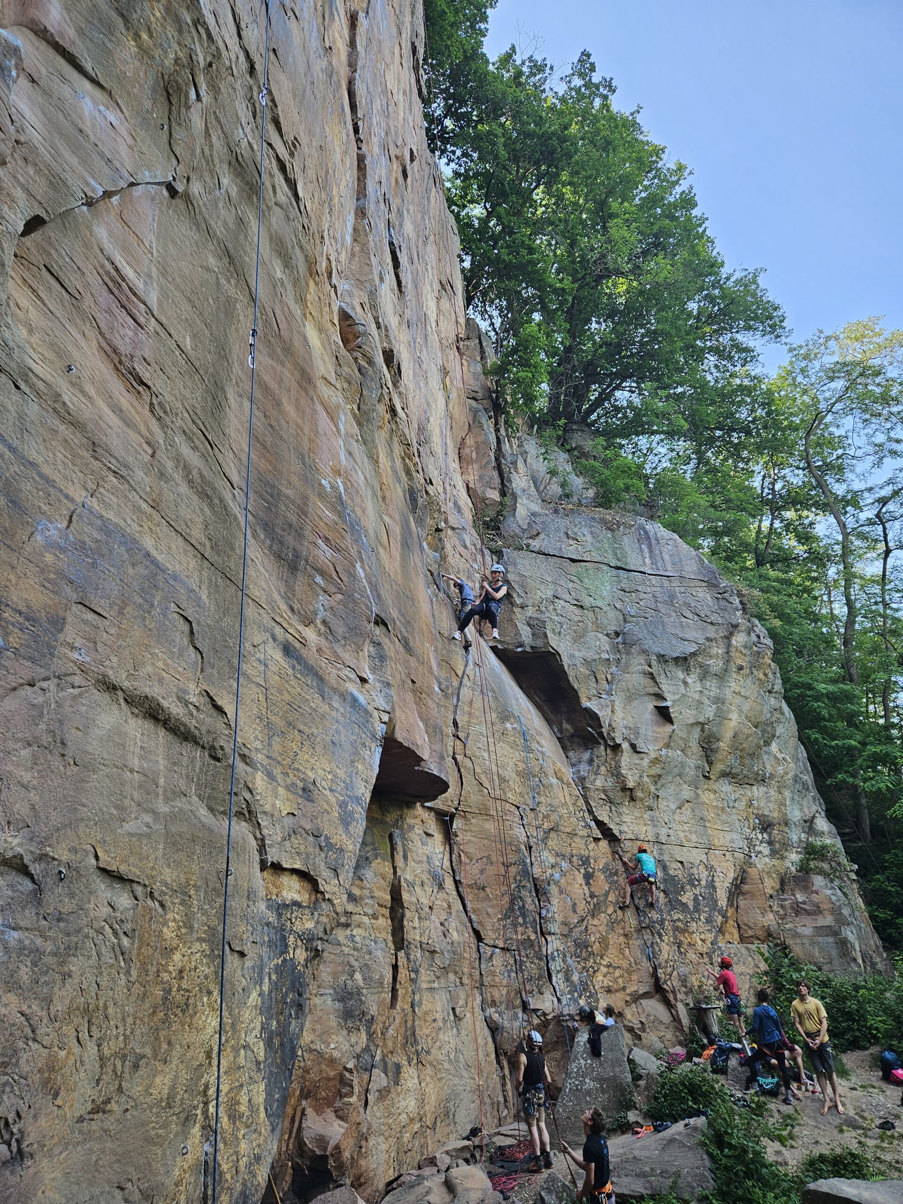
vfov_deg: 73.9
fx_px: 800
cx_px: 452
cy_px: 602
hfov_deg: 58.9
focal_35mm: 23
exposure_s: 1/218
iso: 25
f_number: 1.8
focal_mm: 5.4
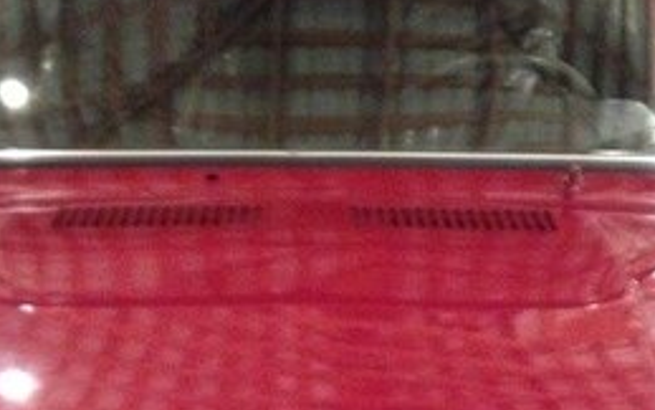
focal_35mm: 89
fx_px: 1589
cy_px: 533
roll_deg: -0.1
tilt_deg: -26.7
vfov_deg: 14.1
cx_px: 326
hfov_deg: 23.3
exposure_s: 1/15
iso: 640
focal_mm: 4.12
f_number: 2.4
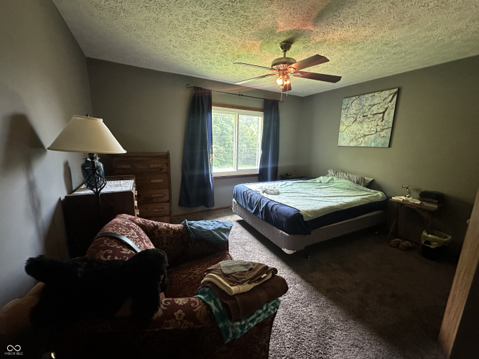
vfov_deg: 85.7
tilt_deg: -11.0
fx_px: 194
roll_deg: -1.8
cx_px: 240
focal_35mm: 14
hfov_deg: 102.1
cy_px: 180
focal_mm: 2.22
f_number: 2.2
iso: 640
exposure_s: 1/60
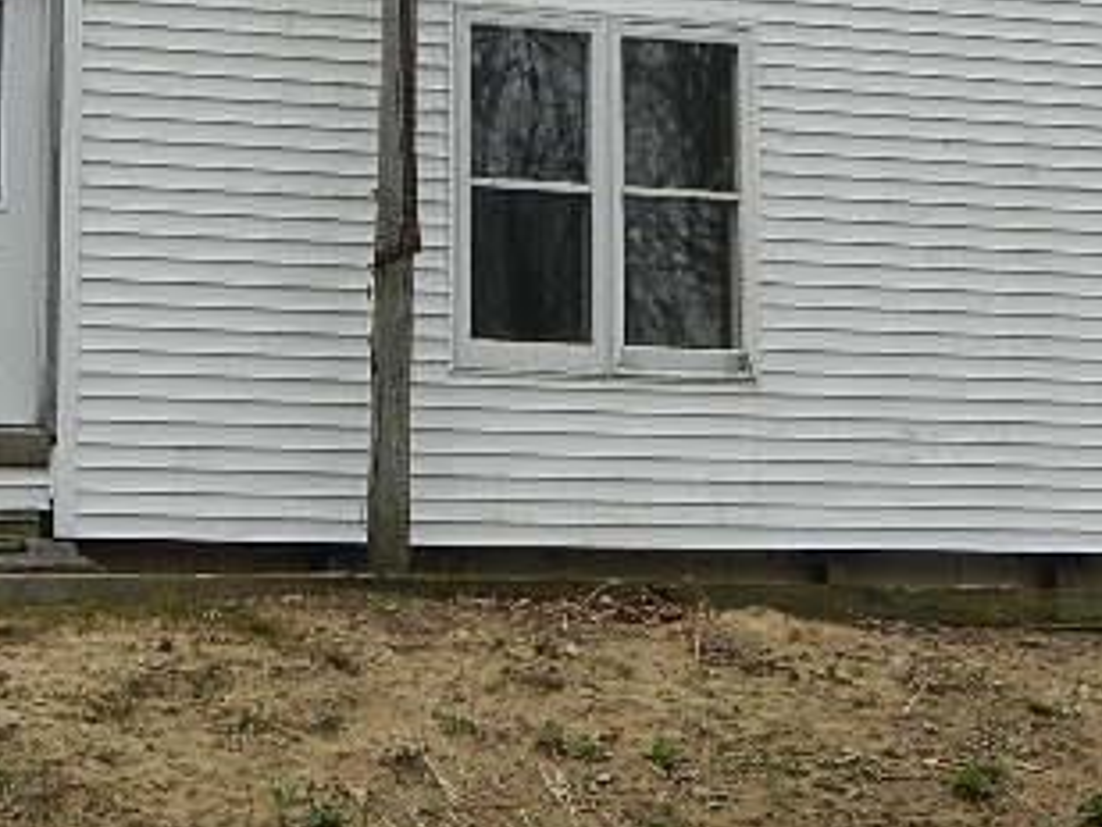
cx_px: 481
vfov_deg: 10.9
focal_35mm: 136
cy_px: 242
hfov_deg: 14.5
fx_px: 4331
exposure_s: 1/500
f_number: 3.5
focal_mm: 7.3
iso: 80
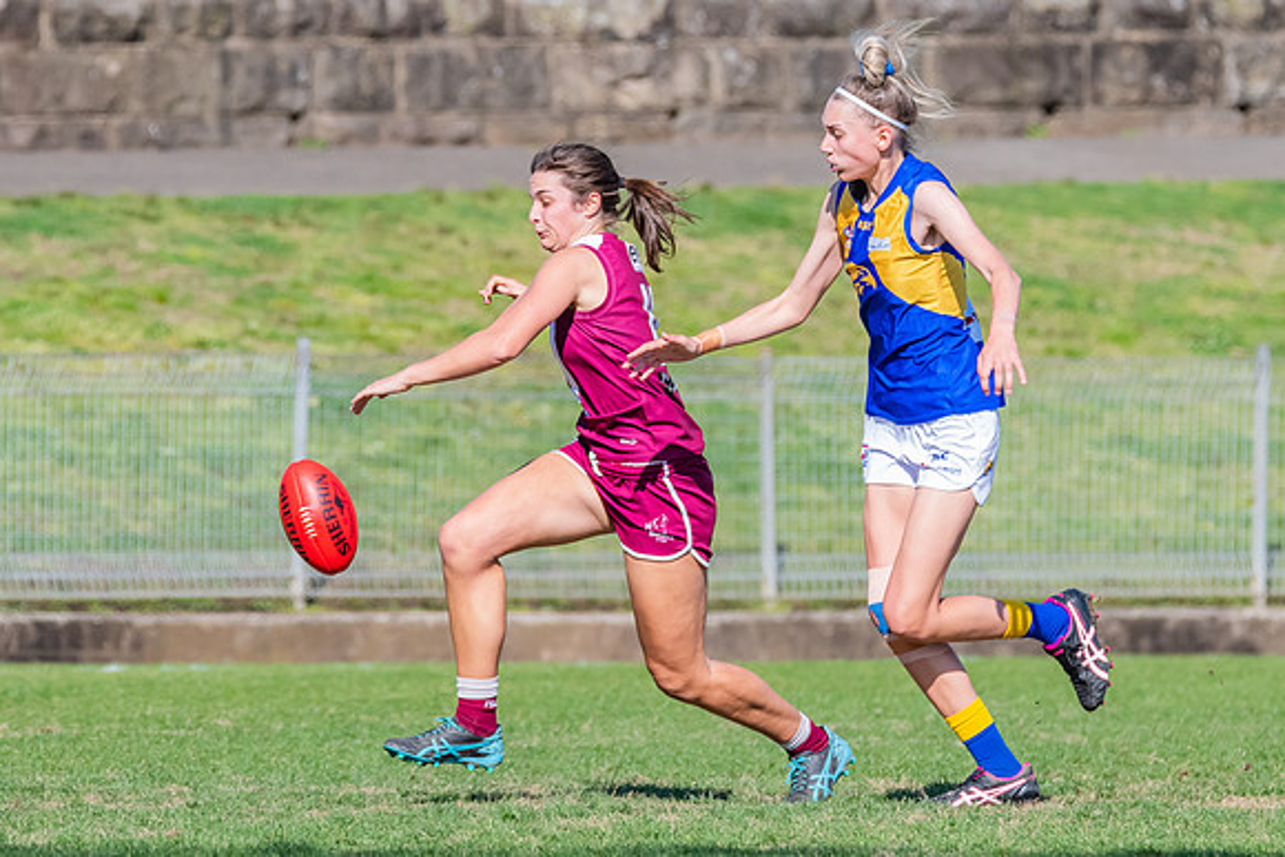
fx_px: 25257
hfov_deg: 2.9
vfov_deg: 1.9
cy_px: 159
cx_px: 813
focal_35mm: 707
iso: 800
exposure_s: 1/1600
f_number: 9
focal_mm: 400
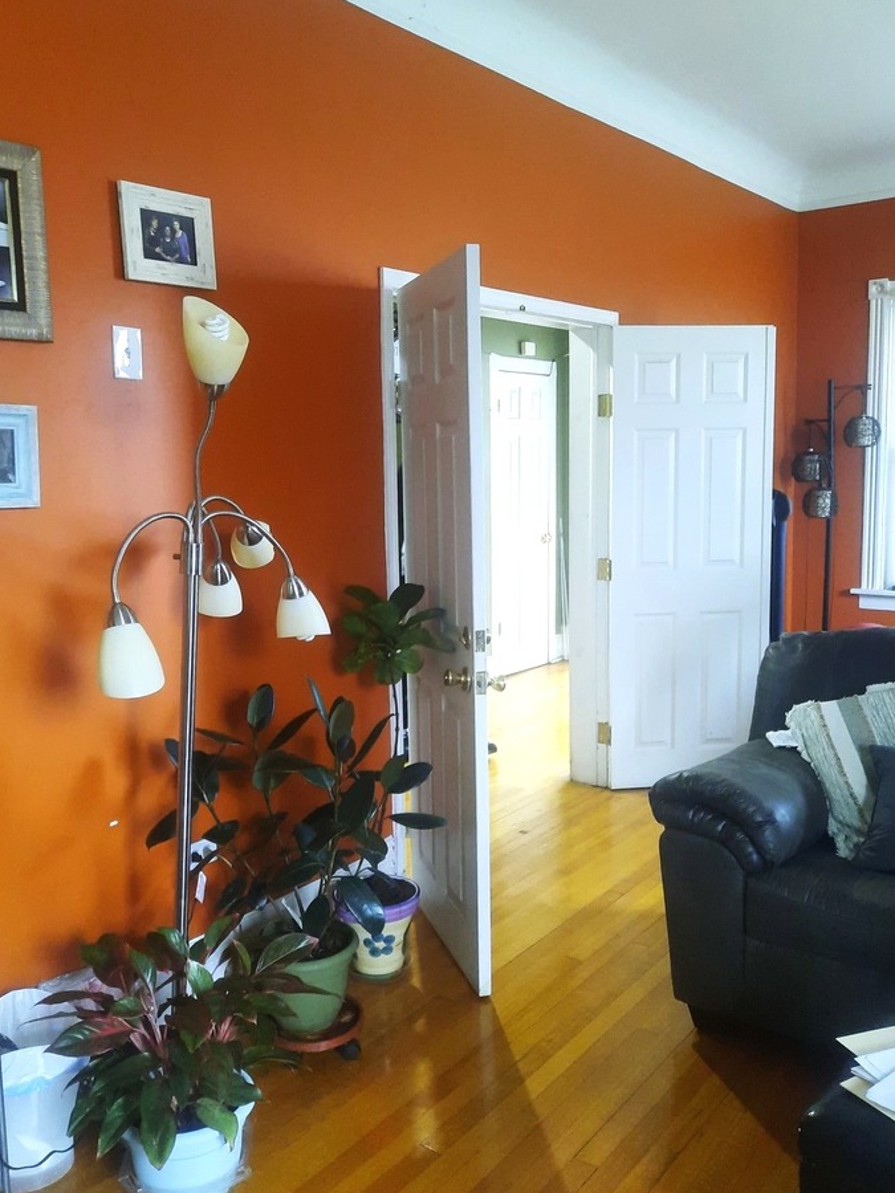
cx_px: 414
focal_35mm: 30
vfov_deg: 59.9
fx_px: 1034
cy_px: 570
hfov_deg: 46.8
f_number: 2
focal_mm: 4.6
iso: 400
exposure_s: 1/24
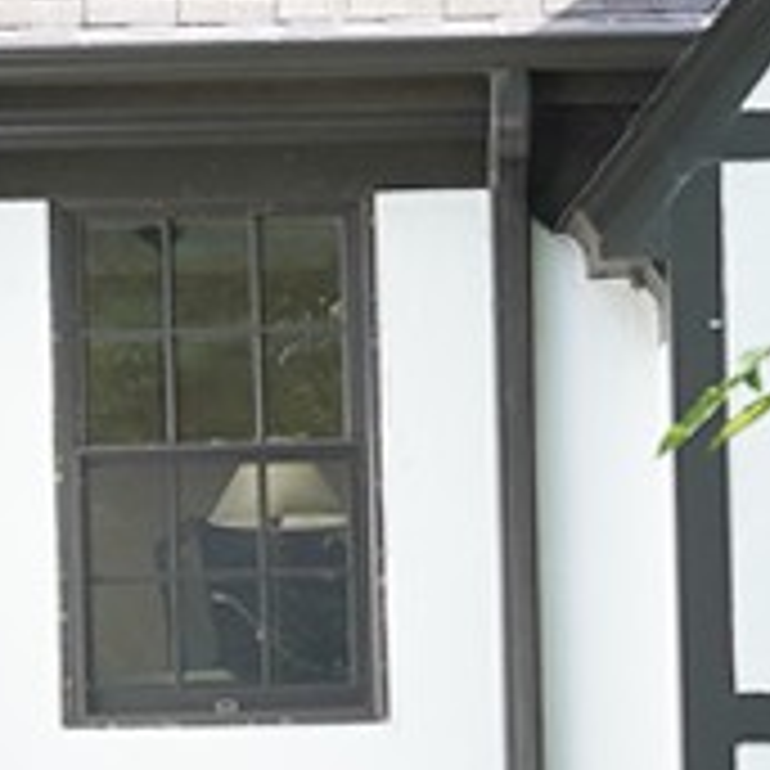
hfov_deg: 5.0
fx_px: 8733
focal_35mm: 347
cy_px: 1112
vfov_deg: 5.0
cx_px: -437
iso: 200
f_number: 5.6
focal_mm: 35
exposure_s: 1/100
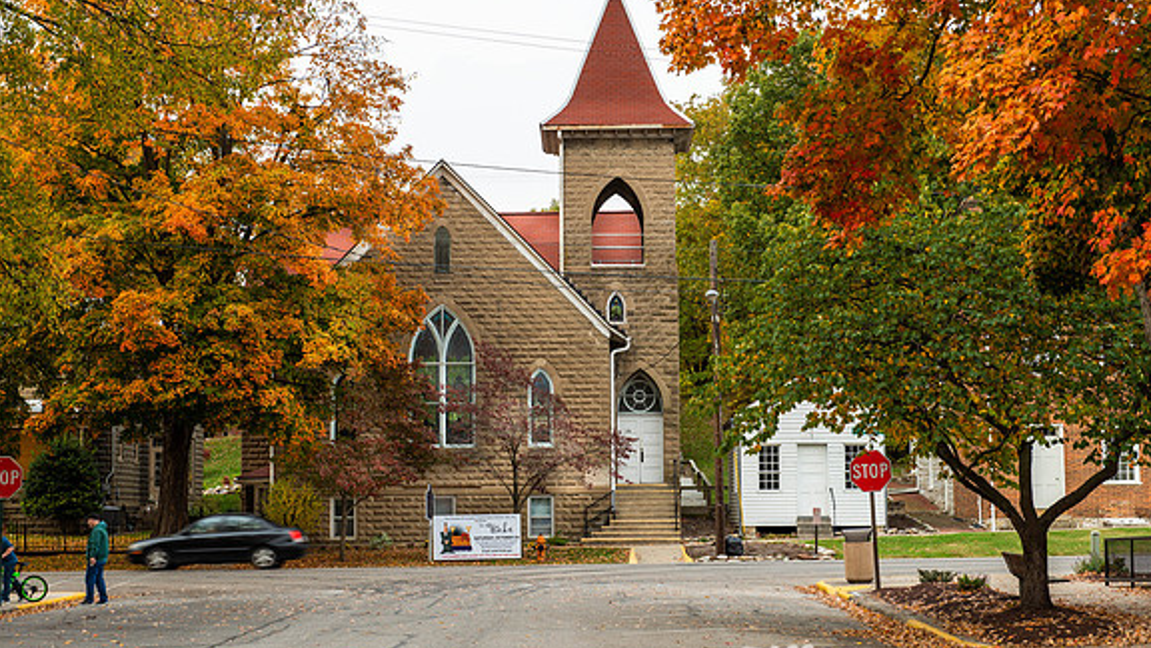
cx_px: 577
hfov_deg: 31.9
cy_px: 311
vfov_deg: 18.3
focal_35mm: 66
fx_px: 2014
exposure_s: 1/50
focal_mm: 60
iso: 100
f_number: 7.1
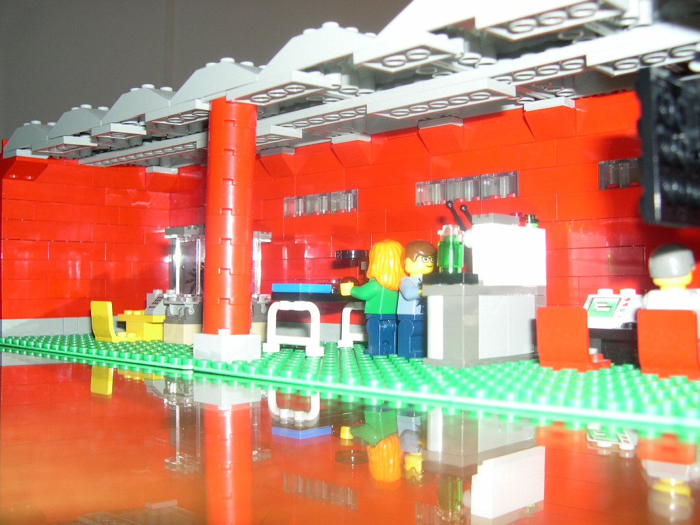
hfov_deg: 49.0
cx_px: 350
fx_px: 768
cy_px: 262
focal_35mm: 38
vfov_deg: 37.7
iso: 100
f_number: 2.8
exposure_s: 1/60
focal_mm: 8
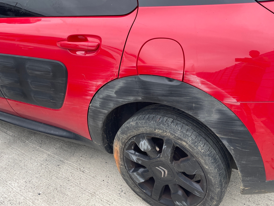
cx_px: 151
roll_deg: -0.5
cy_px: 104
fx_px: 237
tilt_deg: -36.2
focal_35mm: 30
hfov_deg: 59.8
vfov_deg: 46.8
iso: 64
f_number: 1.6
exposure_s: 1/121
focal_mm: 4.2
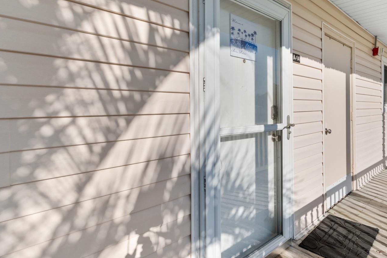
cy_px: 109
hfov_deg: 86.3
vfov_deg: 64.2
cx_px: 223
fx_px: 204
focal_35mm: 19
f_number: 9
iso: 100
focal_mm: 10
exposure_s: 1/320
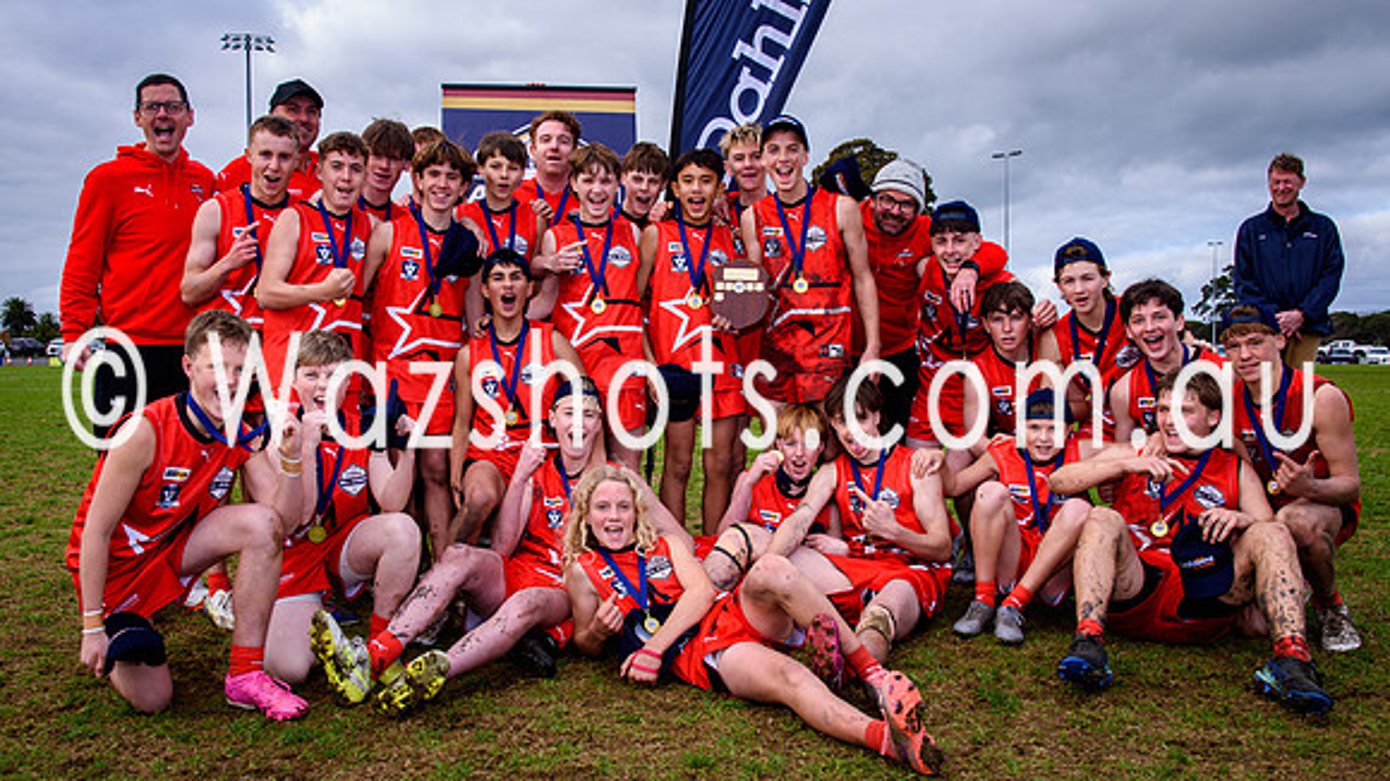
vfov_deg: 37.4
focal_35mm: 31
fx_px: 1152
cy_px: 430
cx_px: 643
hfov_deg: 62.1
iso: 100
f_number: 5.6
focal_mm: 18
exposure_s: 1/160
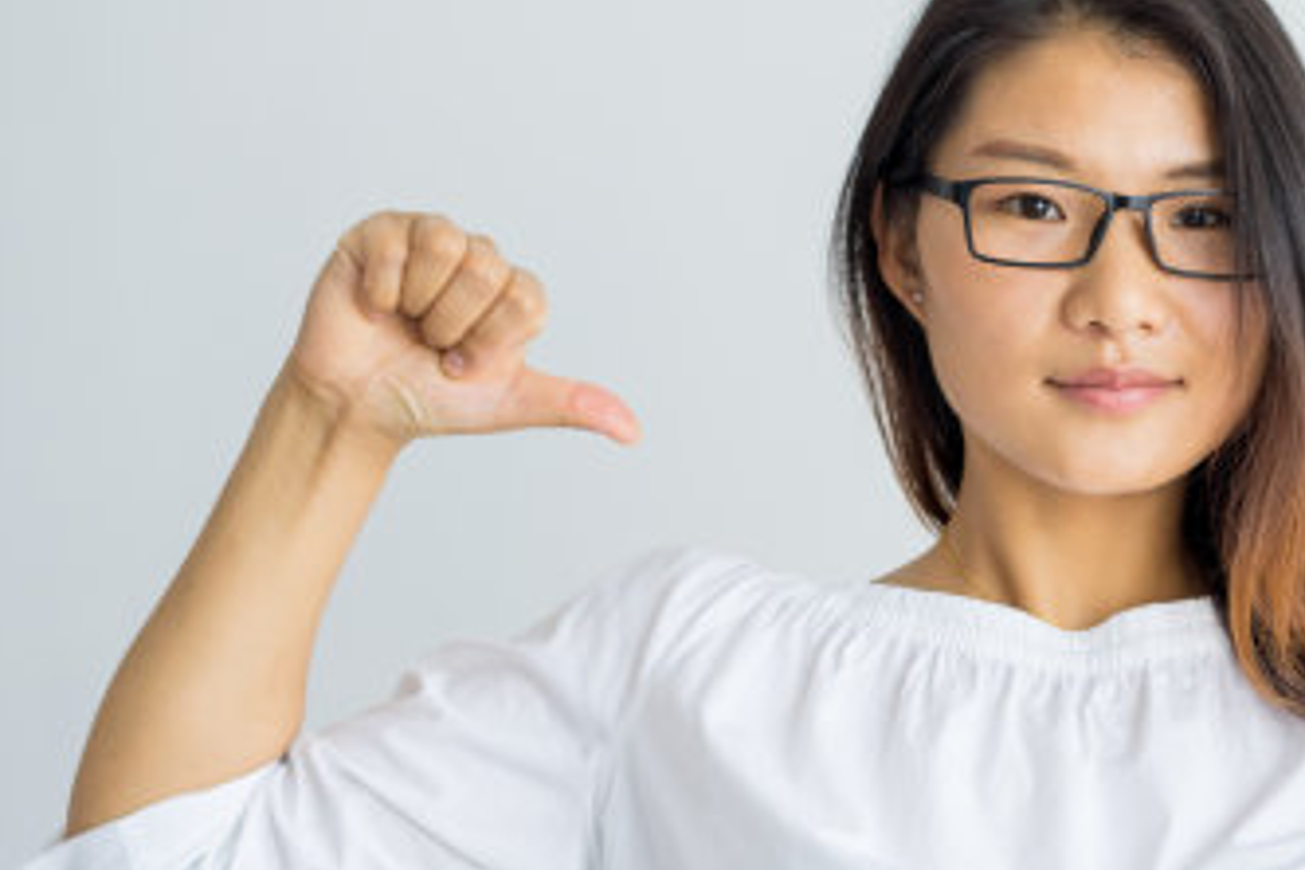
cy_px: 580
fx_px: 3661
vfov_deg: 13.5
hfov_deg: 19.9
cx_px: 1129
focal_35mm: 101
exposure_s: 1/200
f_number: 3.2
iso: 200
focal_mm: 55
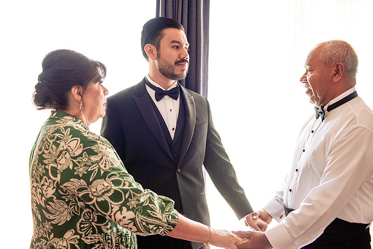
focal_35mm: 43
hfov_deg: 45.5
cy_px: 124
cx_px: 186
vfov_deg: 31.2
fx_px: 445
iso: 800
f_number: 3.5
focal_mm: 42
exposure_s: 1/160
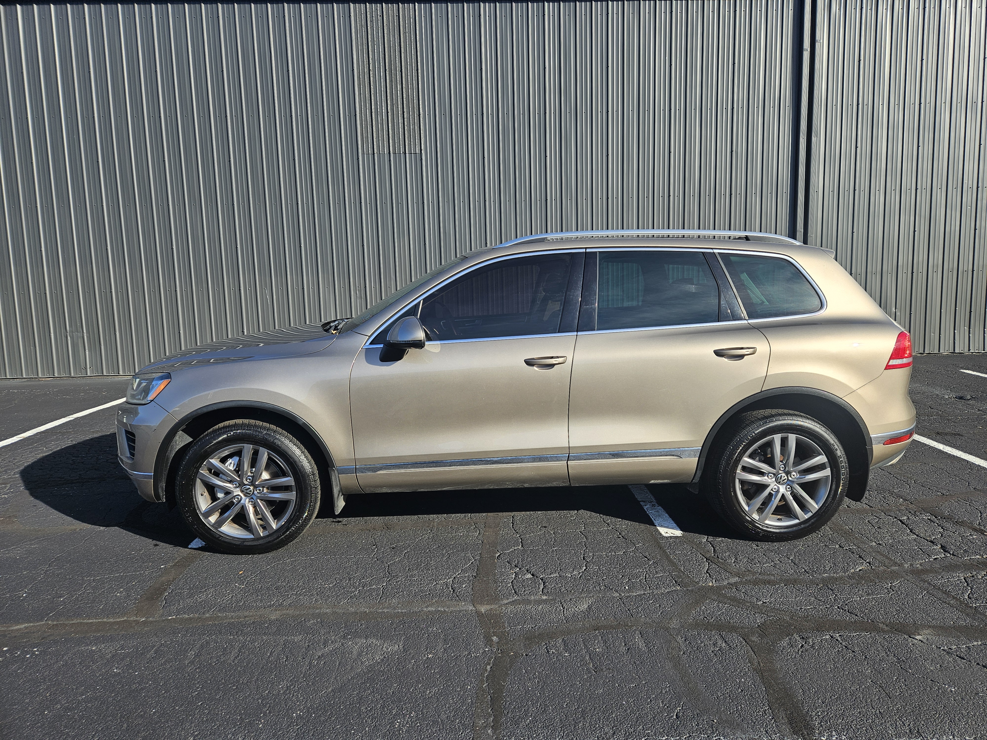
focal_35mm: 23
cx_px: 494
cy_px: 370
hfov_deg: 73.9
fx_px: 656
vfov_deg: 58.9
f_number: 1.8
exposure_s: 1/1036
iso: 25
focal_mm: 5.4
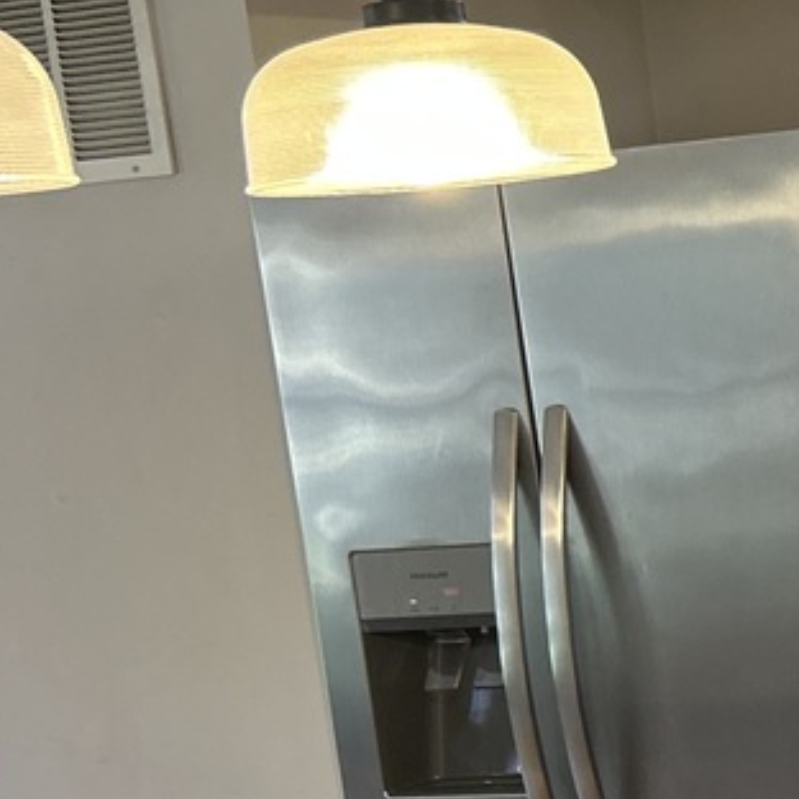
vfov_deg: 16.4
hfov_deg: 13.7
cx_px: 1662
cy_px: 571
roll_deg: +5.4
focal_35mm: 106
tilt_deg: -6.7
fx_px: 2768
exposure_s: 1/60
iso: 125
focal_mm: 5.7
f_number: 1.5
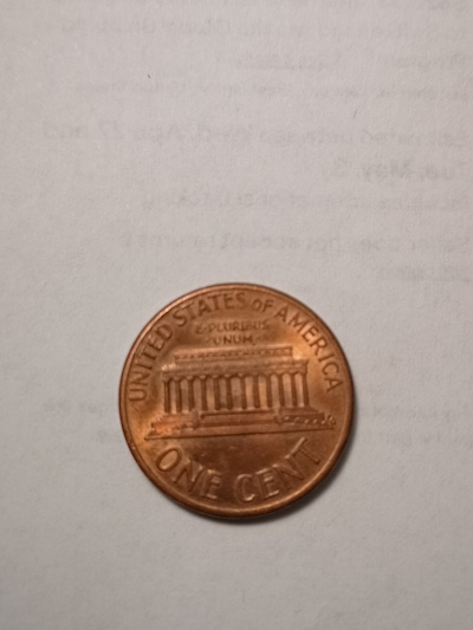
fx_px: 856
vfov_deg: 40.4
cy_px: 315
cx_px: 236
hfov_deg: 30.9
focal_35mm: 47
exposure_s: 1/50
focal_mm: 5.58
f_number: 1.8
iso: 200
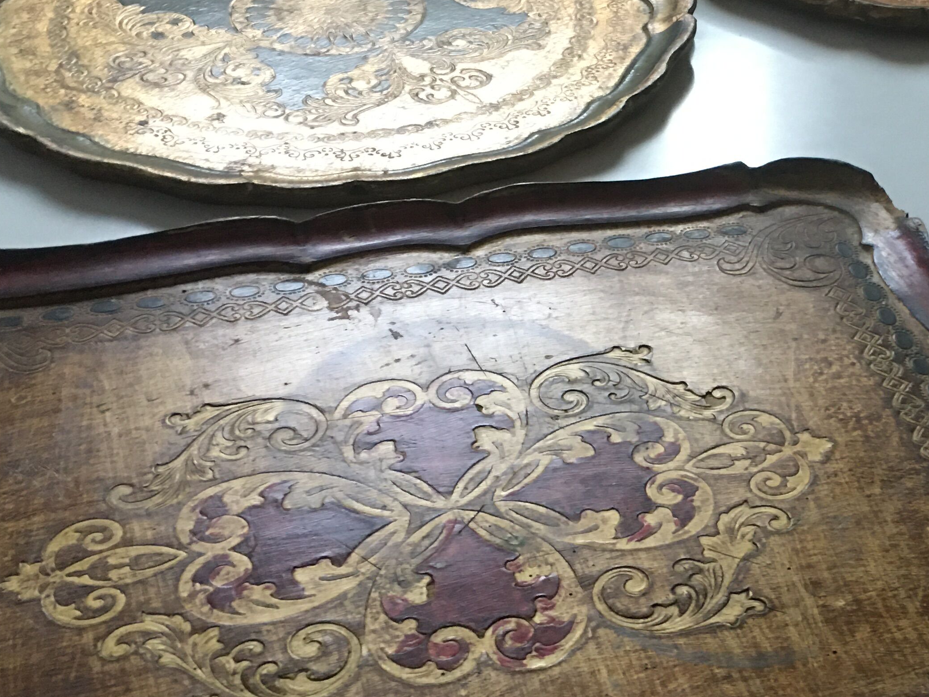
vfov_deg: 26.1
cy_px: 408
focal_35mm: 56
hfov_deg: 33.1
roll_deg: -6.0
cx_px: 777
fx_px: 1503
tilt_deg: -38.8
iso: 80
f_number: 2.2
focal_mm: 4.15
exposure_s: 1/10
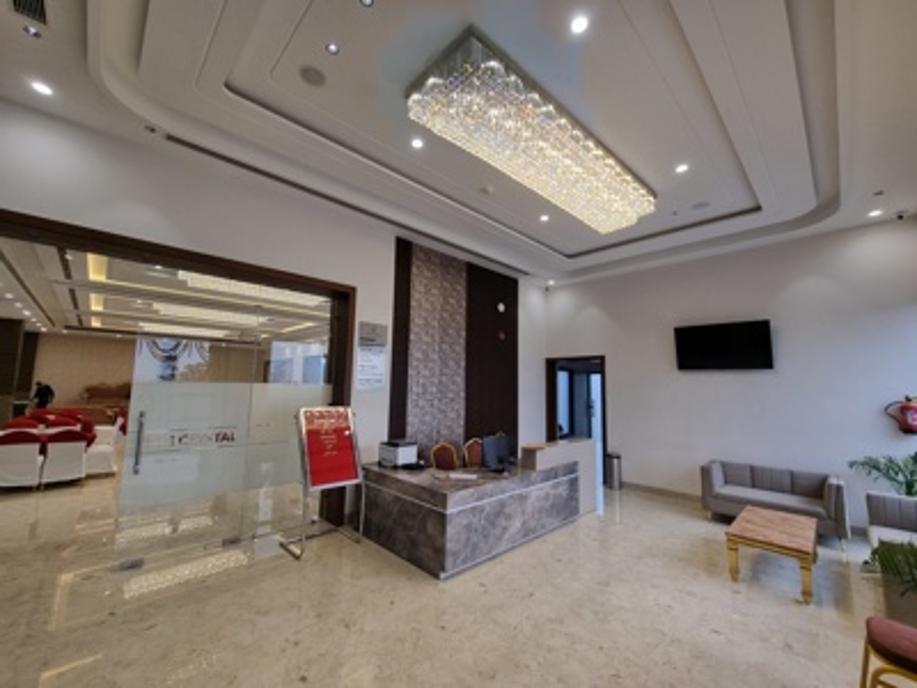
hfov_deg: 106.2
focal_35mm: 13
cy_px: 344
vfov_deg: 89.9
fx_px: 344
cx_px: 458
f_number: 2.2
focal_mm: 2.2
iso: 50
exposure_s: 1/150
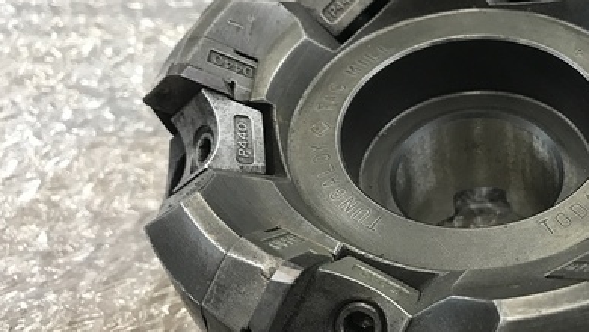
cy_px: 118
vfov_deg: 23.9
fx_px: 781
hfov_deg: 39.6
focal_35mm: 50
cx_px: 474
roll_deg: +2.8
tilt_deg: -44.0
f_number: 1.8
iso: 40
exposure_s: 1/30
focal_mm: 3.99
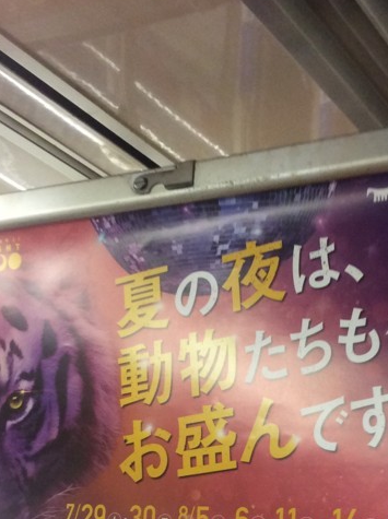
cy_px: 425
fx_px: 1034
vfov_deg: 27.6
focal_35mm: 69
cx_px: 254
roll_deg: -2.0
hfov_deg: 21.2
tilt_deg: +6.6
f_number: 2.4
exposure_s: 1/24
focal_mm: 3.3
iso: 125
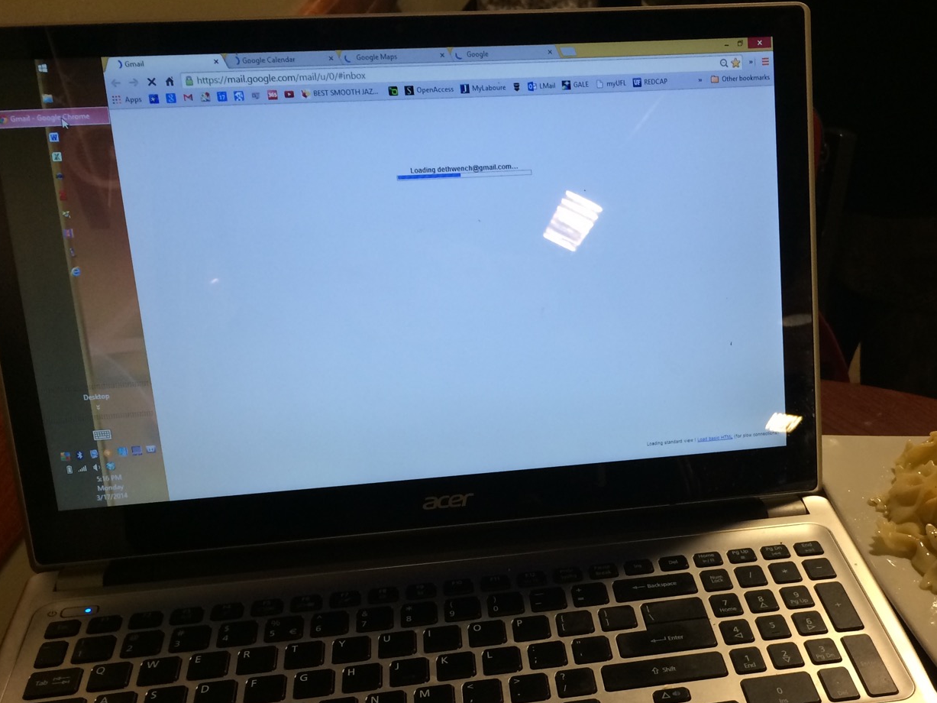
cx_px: 656
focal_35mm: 44
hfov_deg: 42.1
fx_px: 1191
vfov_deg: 32.4
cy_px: 513
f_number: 2.2
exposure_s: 1/30
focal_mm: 4.12
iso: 100
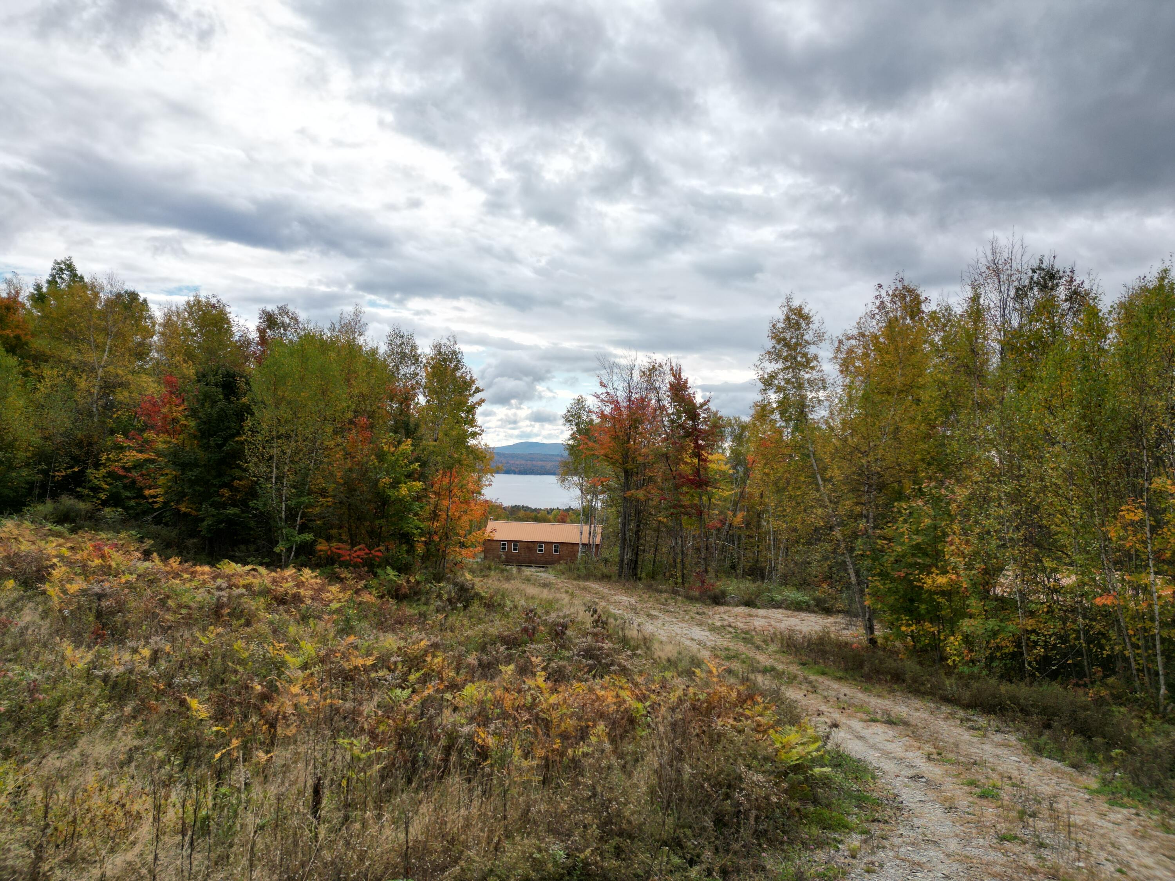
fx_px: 815
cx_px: 588
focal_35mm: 24
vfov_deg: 56.8
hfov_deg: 71.6
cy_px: 440
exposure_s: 1/4000
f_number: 1.7
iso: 100
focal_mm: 6.72
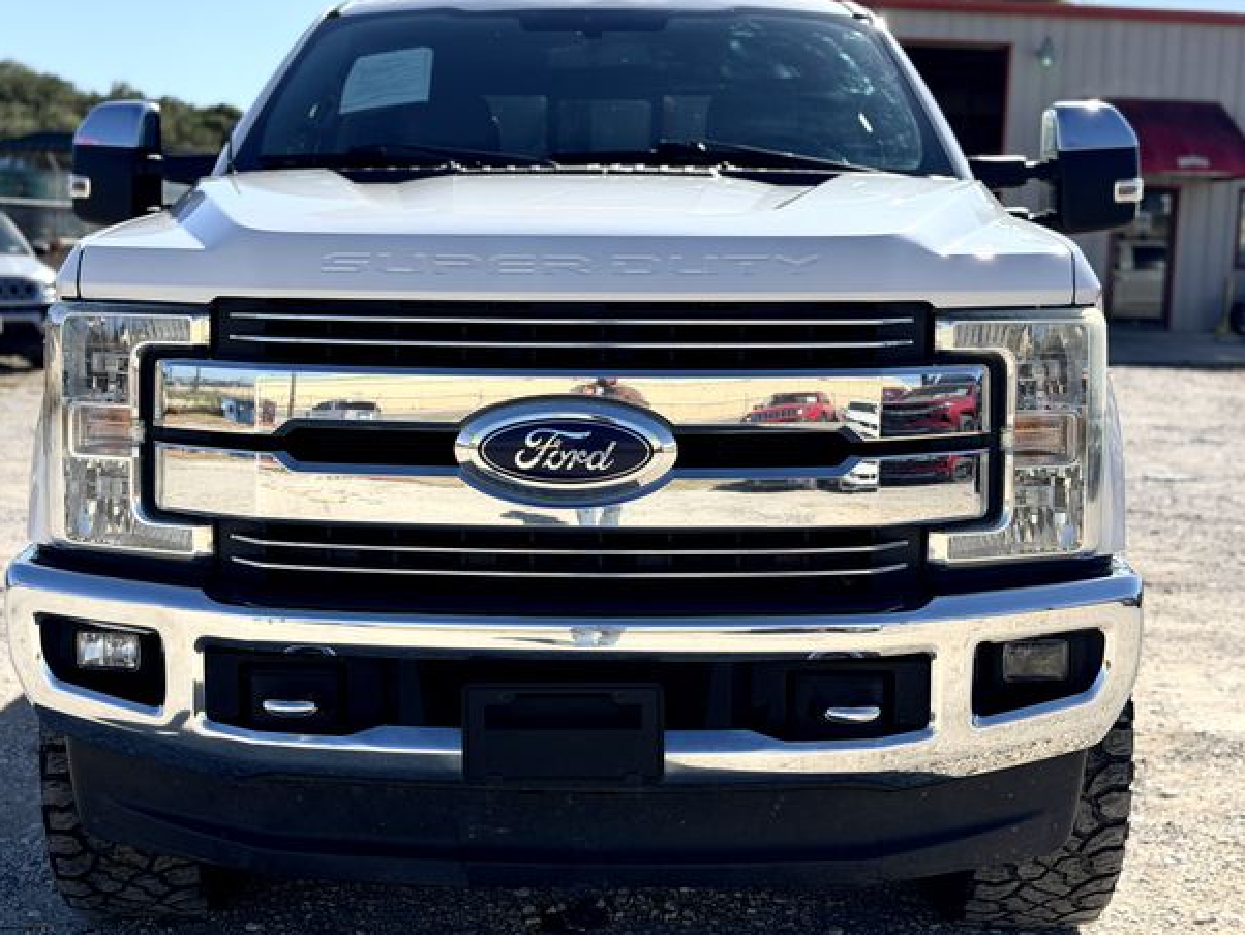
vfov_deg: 28.6
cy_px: 459
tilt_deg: -5.2
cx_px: 585
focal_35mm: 51
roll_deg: -2.4
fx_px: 1835
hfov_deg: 37.5
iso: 80
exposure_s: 1/3891
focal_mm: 6.76
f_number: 1.78
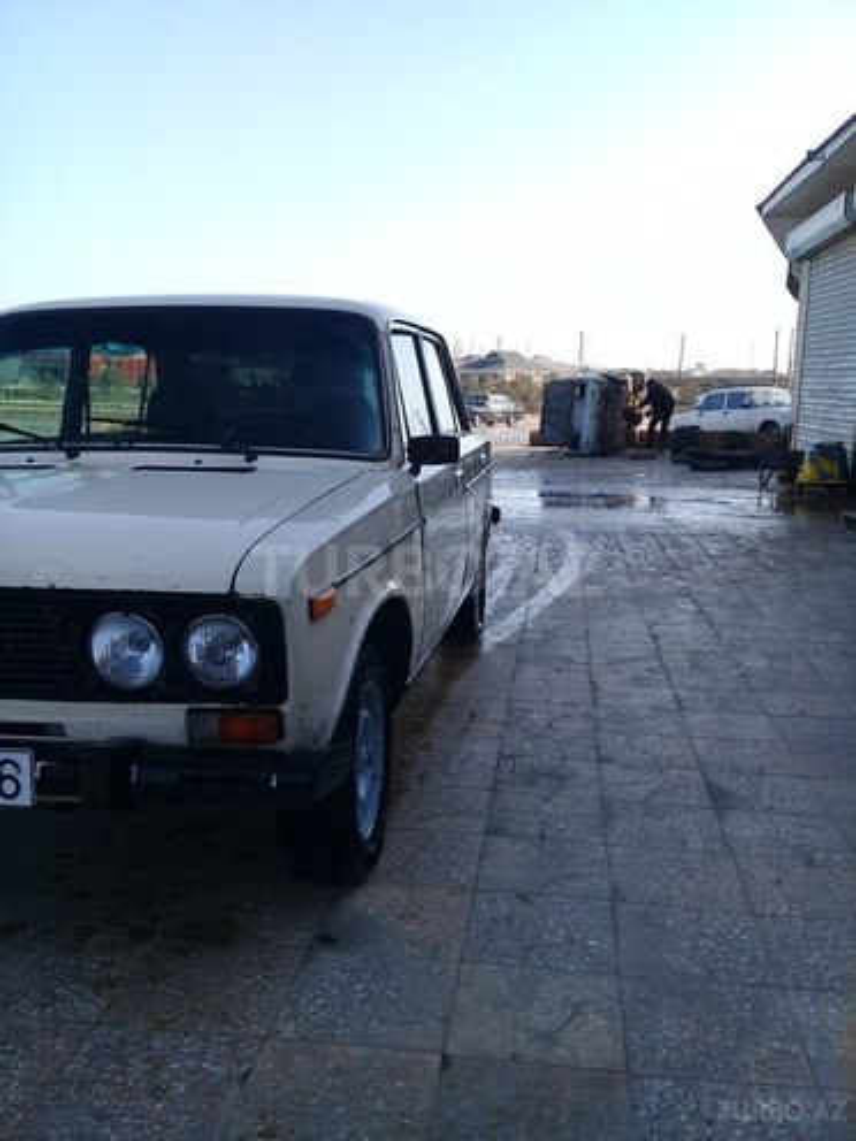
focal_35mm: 31
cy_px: 570
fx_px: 1022
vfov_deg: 58.4
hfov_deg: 45.4
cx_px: 428
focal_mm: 3.3
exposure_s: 1/656
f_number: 2.2
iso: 50
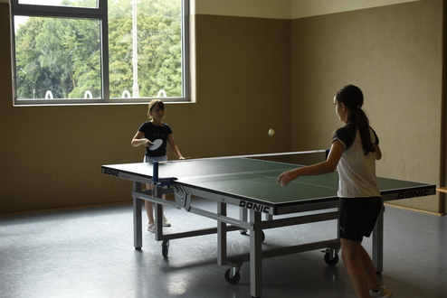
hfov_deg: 36.9
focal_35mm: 54
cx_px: 224
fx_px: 671
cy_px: 149
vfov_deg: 25.1
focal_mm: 36
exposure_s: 1/160
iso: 400
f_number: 5
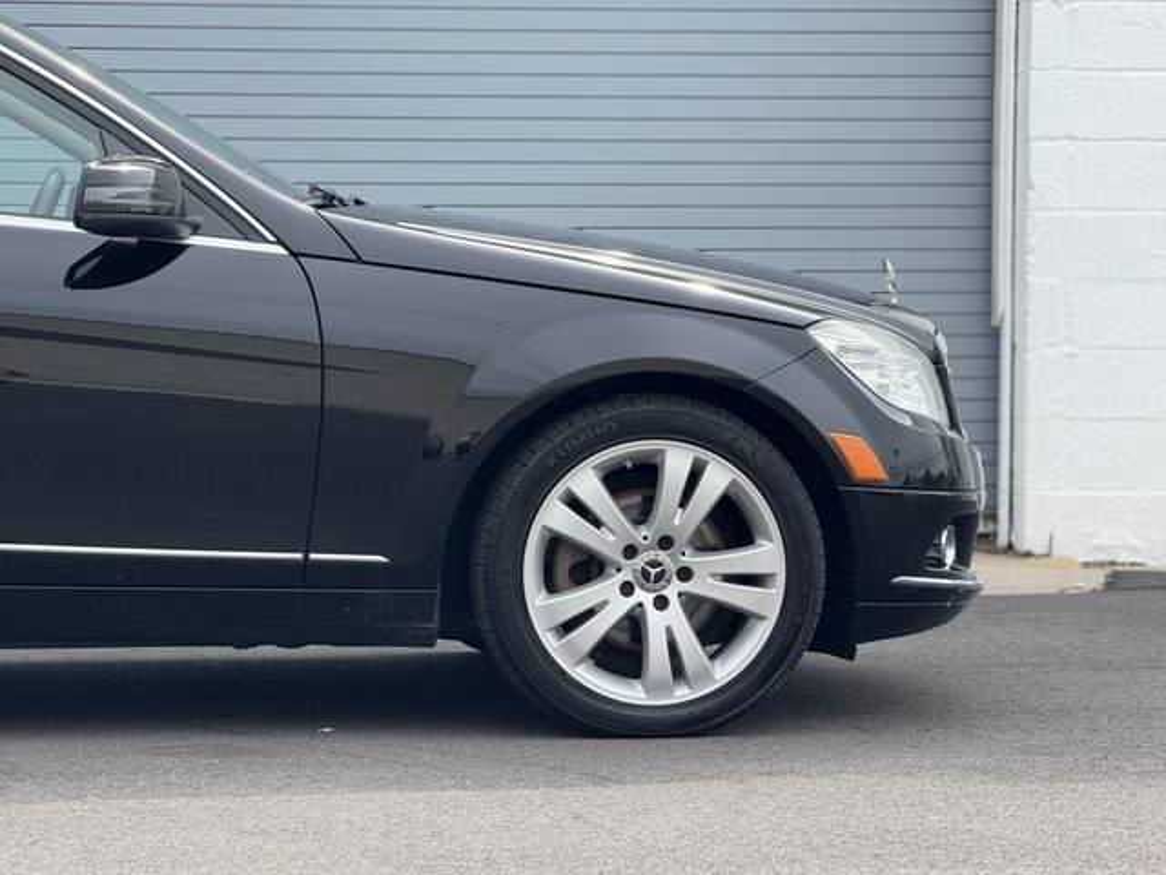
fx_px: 4042
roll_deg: -0.7
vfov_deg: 12.3
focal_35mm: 120
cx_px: 583
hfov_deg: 16.4
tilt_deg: -2.1
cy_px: 438
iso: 50
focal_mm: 15.66
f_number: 2.8
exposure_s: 1/407
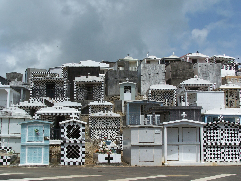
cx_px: 120
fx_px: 355
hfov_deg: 37.5
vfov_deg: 28.6
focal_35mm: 51
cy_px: 90
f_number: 5.6
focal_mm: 8.5
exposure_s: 1/500
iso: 80
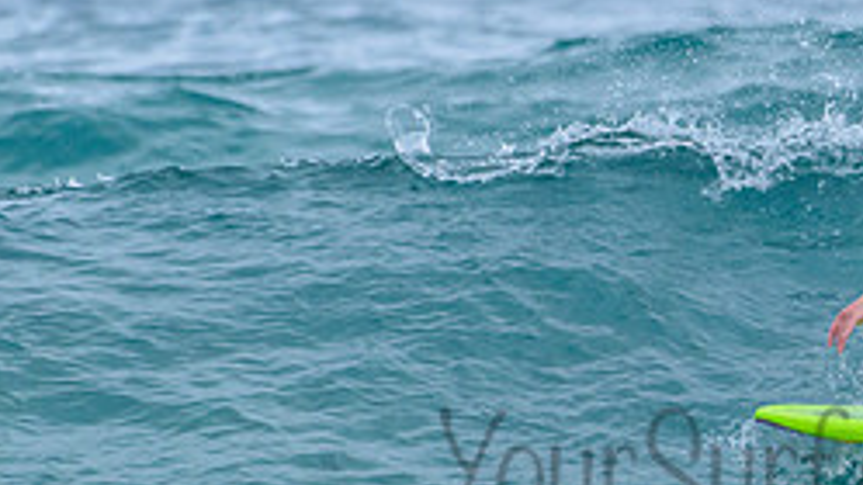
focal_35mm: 1534
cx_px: 979
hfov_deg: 1.4
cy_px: 344
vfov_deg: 0.8
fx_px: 35099
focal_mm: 500
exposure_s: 1/2000
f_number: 5.6
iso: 800
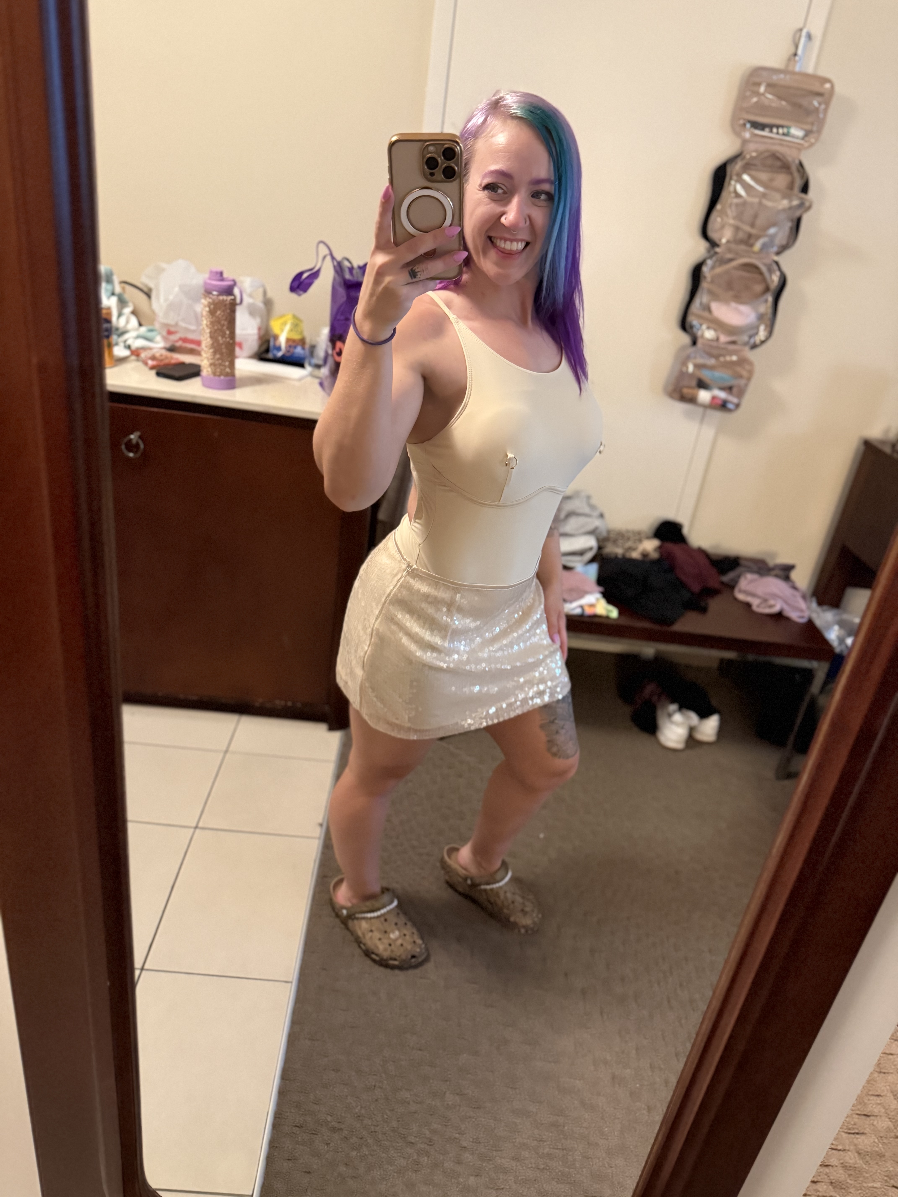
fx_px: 830
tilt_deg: -26.9
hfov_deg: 56.8
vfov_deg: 71.6
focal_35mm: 24
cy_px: 598
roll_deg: -8.8
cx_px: 449
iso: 800
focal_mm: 6.76
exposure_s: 1/40
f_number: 1.78
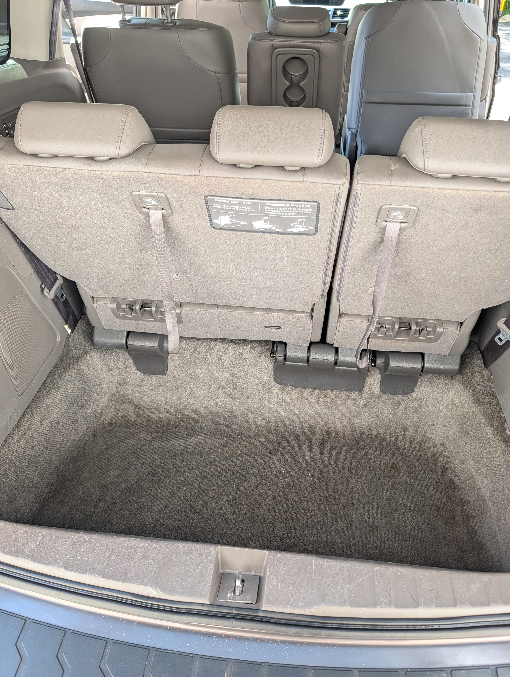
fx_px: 470
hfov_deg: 56.9
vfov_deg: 71.5
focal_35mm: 24
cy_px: 338
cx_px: 255
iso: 125
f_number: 1.68
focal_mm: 6.9
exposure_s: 1/163
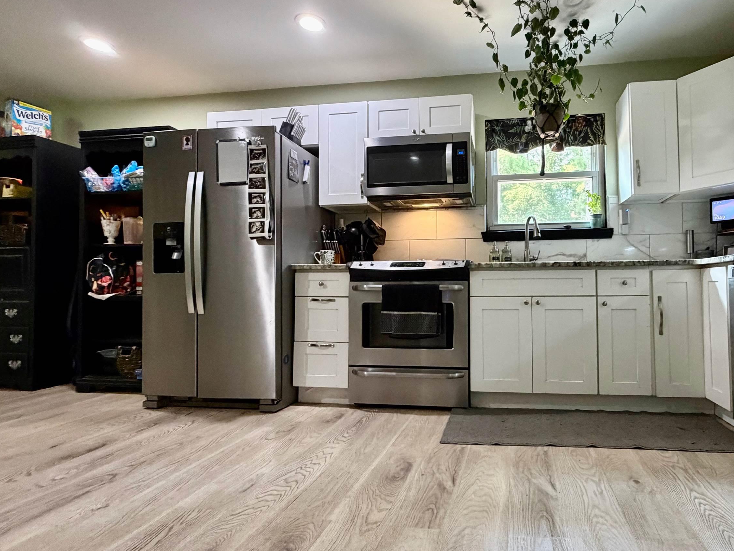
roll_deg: +0.9
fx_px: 403
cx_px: 463
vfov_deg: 68.7
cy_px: 277
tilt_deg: +1.2
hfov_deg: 82.9
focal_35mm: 19
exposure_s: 1/60
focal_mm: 2.22
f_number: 2.2
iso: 500
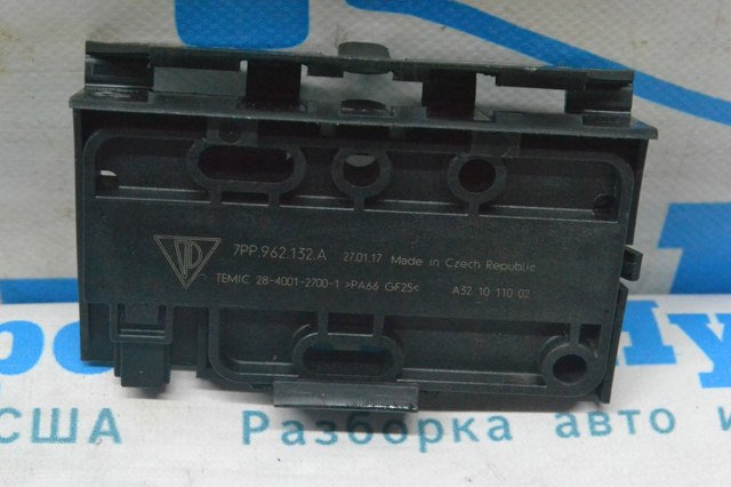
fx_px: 1674
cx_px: 366
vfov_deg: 16.5
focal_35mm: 82
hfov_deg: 24.6
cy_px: 244
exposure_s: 1/160
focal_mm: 55
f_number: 10
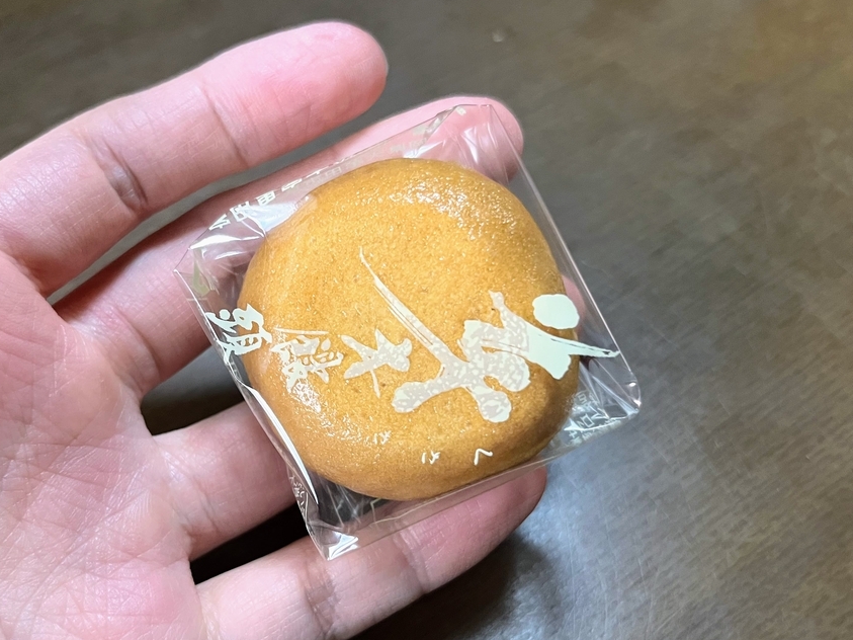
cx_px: 359
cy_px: 376
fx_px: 912
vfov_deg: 38.5
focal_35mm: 37
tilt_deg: -58.3
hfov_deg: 49.9
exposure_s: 1/60
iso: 250
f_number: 1.6
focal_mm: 5.1
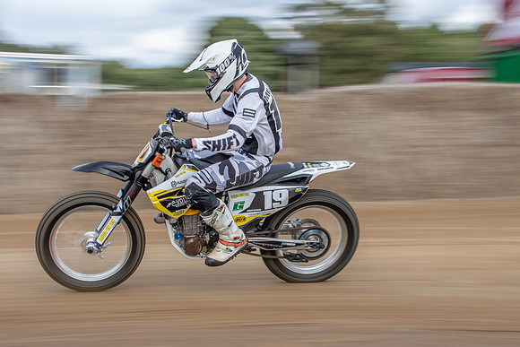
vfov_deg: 16.4
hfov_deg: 24.4
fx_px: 1202
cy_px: 175
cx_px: 276
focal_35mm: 83
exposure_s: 1/100
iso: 100
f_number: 8
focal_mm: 50
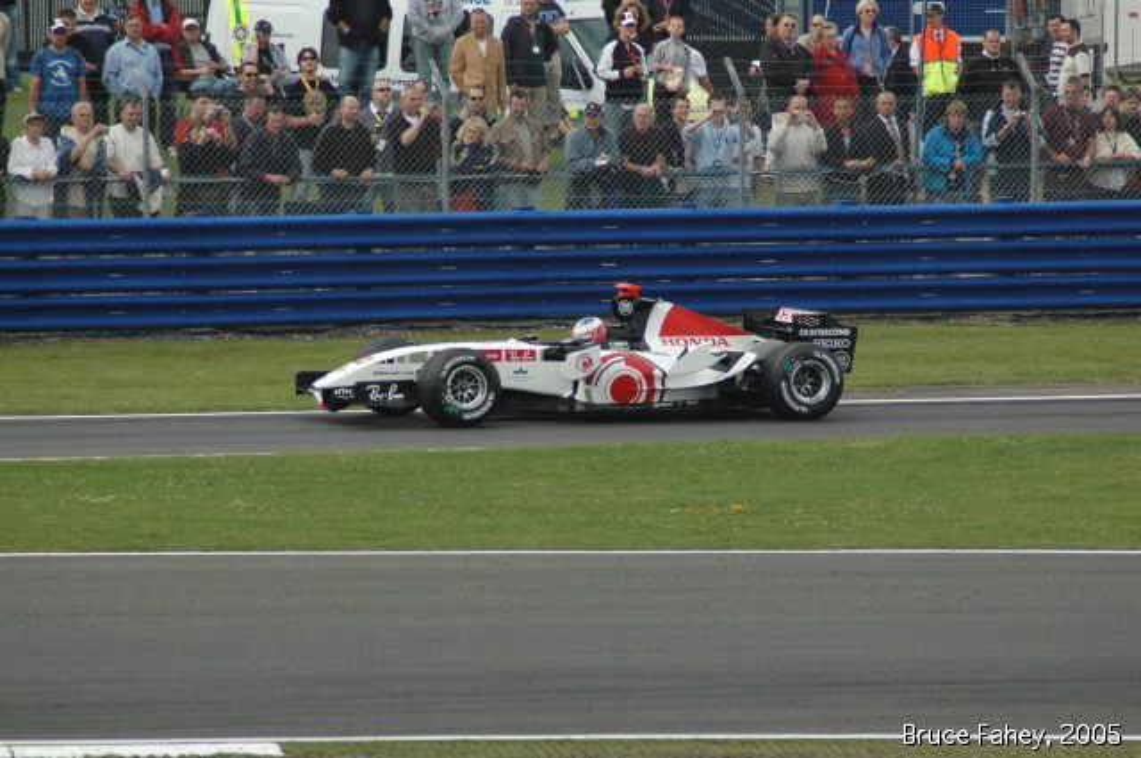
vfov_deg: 3.0
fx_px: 14244
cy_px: 379
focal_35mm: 450
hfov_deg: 4.6
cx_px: 570
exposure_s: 1/2000
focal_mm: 300
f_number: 5.6
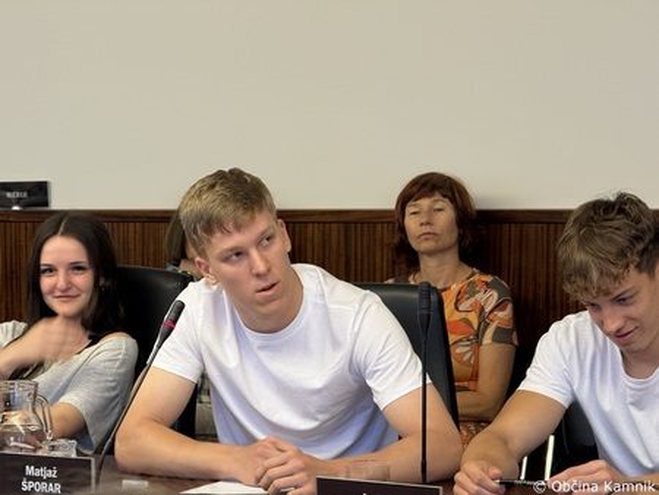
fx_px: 2286
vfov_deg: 12.4
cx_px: 330
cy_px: 248
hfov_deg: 16.4
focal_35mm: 120
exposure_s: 1/50
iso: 160
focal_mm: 15.66
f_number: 2.8
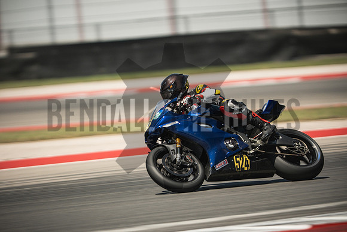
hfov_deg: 4.9
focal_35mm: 420
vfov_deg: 3.3
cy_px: 116
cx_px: 174
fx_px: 4049
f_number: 2.8
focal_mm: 280
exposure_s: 1/320
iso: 640
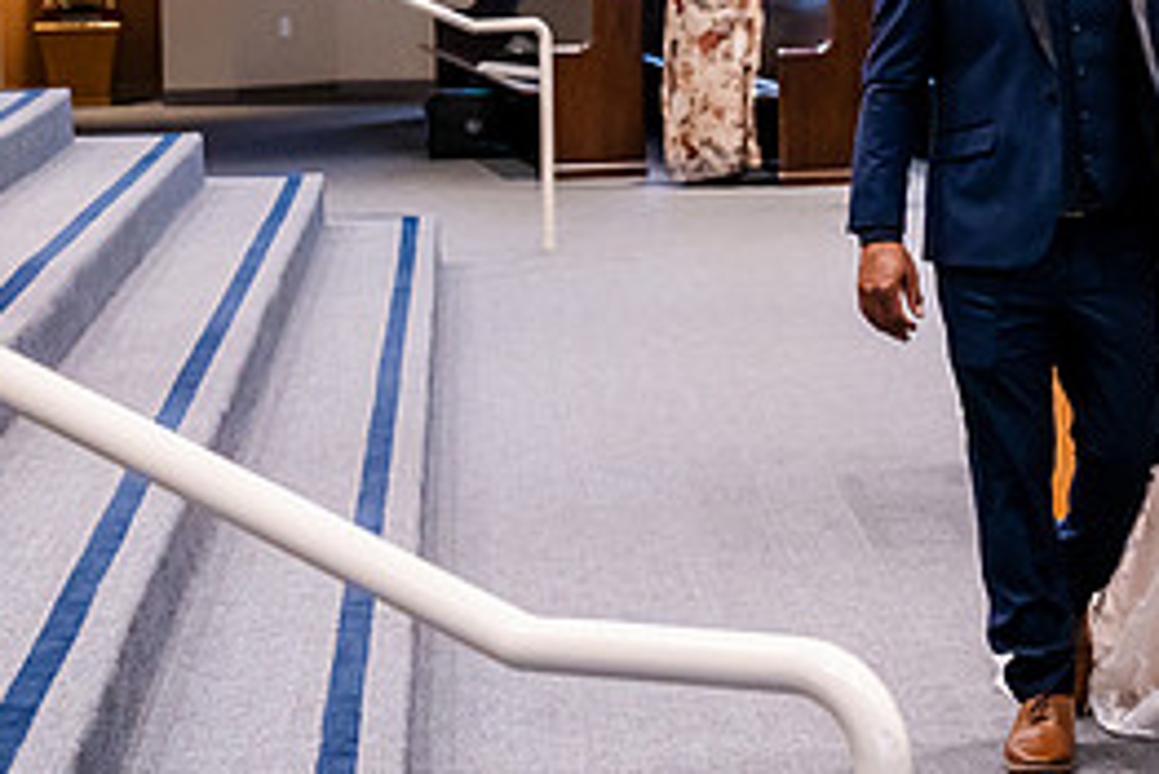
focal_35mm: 135
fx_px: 4348
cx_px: 1252
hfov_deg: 14.8
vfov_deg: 10.1
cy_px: -24
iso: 2500
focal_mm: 41
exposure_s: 1/250
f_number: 4.5
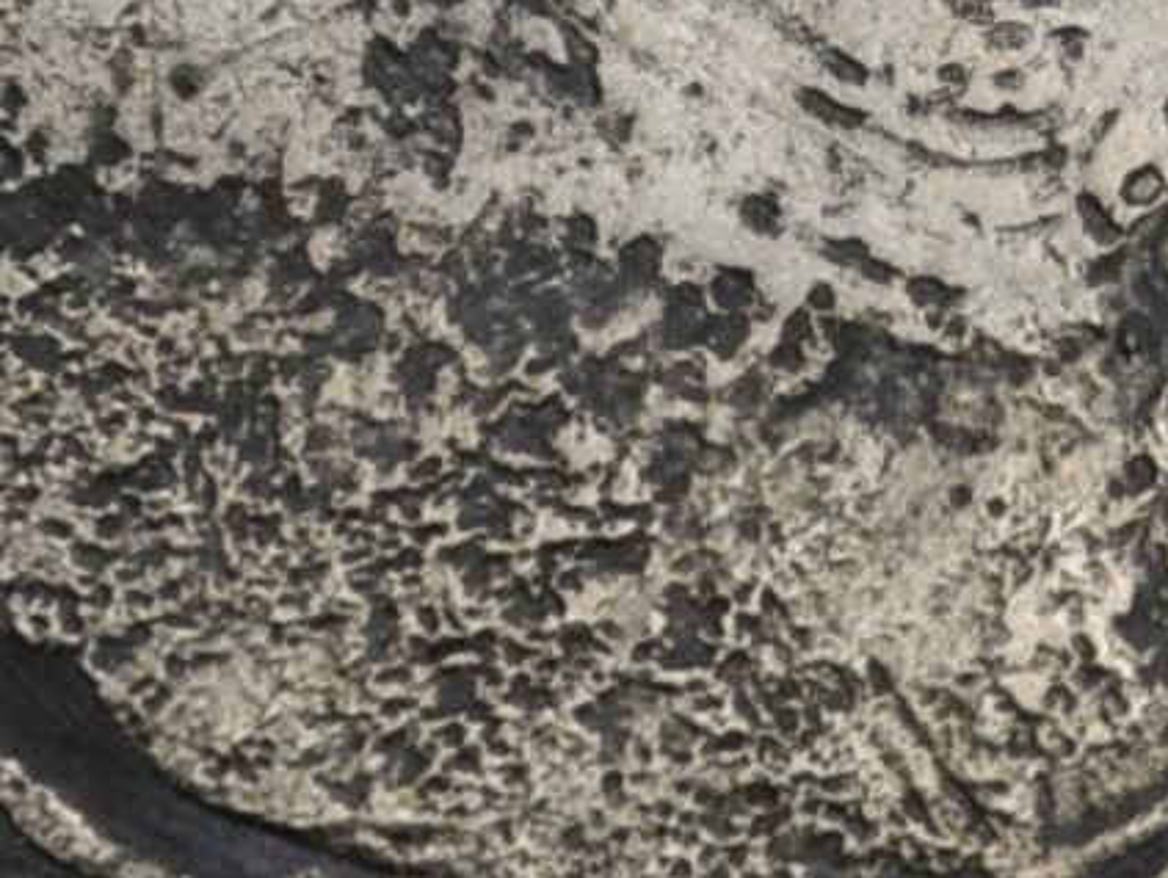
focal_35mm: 402
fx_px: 13576
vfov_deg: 3.7
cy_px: -268
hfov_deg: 4.8
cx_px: 2474
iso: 400
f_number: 14
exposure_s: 1/200
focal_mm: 48
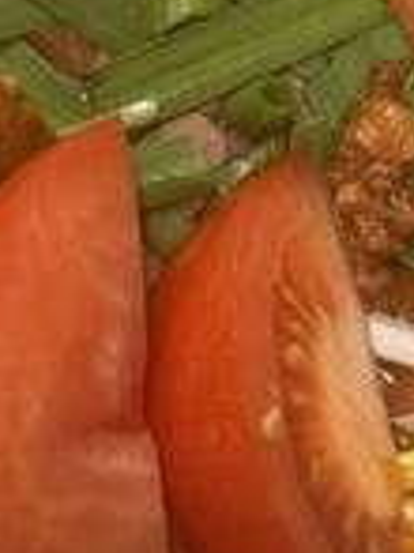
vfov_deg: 16.2
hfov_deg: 12.3
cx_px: 98
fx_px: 1916
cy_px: 55
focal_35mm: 120
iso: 160
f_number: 1.78
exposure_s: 1/60
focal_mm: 6.76
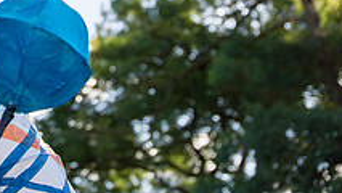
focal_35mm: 137
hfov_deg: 15.0
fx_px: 1243
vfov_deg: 8.6
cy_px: -112
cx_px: -96
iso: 100
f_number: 4.8
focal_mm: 48
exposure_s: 1/1000
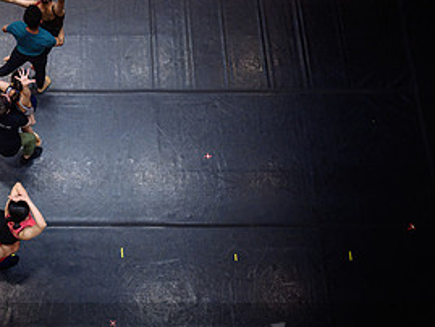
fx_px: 641
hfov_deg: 35.0
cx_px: 31
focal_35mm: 51
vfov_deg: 28.5
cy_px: 135
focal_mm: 24
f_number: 3.2
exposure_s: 1/100
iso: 2500
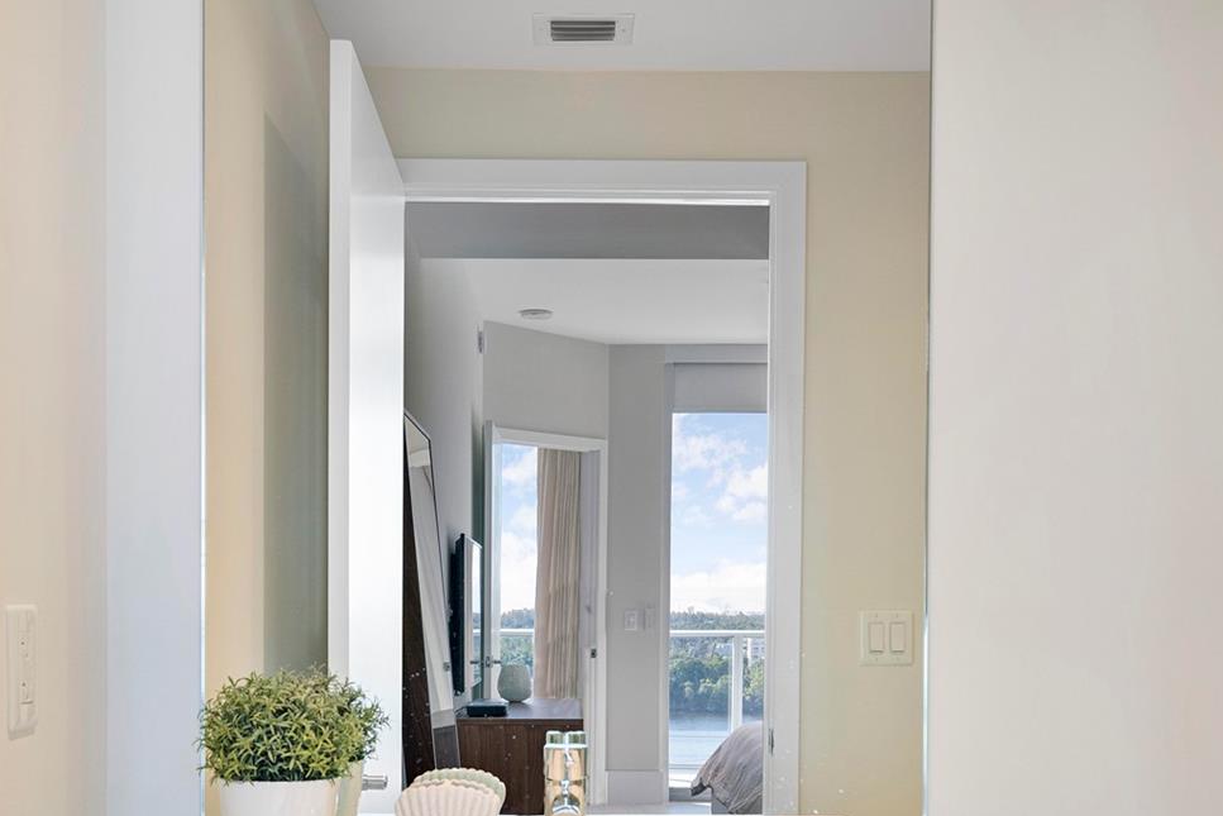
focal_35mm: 43
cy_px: 624
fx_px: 1461
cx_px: 584
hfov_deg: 45.4
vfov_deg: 30.6
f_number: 8
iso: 500
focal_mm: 26
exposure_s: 1/60
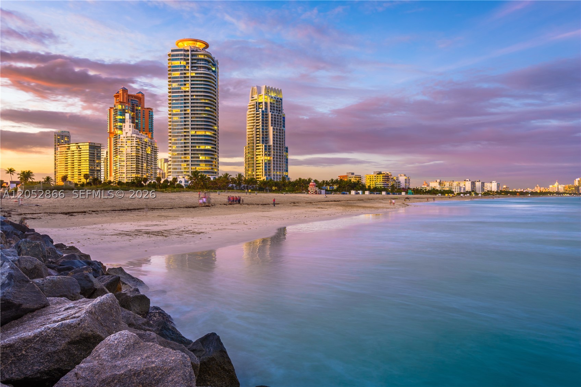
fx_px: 436
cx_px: 290
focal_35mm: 27
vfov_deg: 47.9
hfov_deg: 67.4
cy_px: 194
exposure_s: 20
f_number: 9
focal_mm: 27
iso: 100
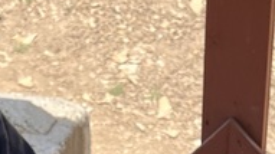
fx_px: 1107
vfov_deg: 7.5
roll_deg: +0.6
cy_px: 345
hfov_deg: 14.1
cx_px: 174
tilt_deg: -18.4
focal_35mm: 152
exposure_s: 1/1669
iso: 50
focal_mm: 5.7
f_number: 1.5
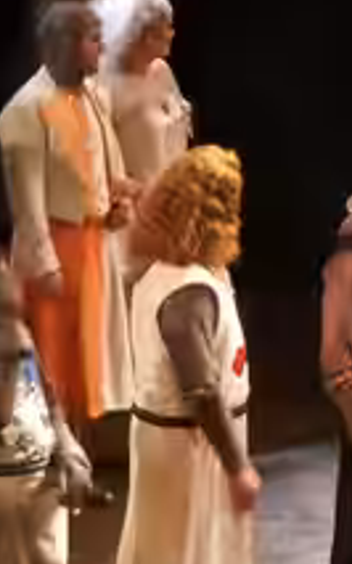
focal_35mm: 320
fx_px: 4915
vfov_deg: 6.6
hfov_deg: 4.1
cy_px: 172
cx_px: 490
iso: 100
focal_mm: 17.4
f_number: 4.8
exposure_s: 1/25
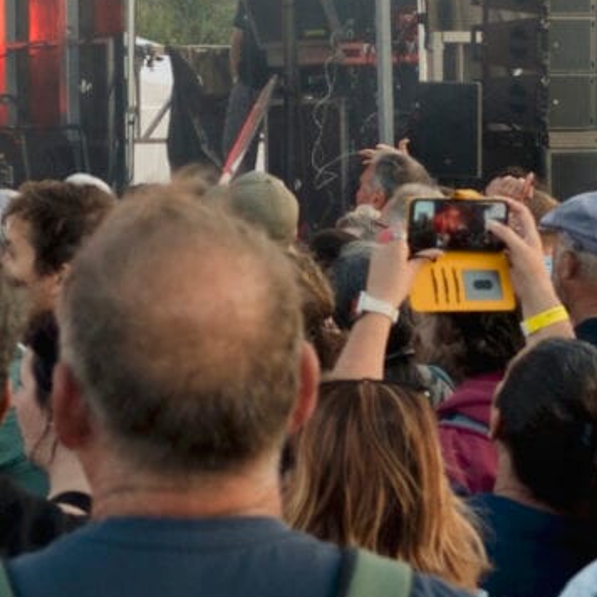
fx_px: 3080
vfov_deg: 10.9
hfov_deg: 10.5
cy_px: -49
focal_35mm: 158
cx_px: -456
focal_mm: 34.4
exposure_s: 1/250
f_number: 6.3
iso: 400
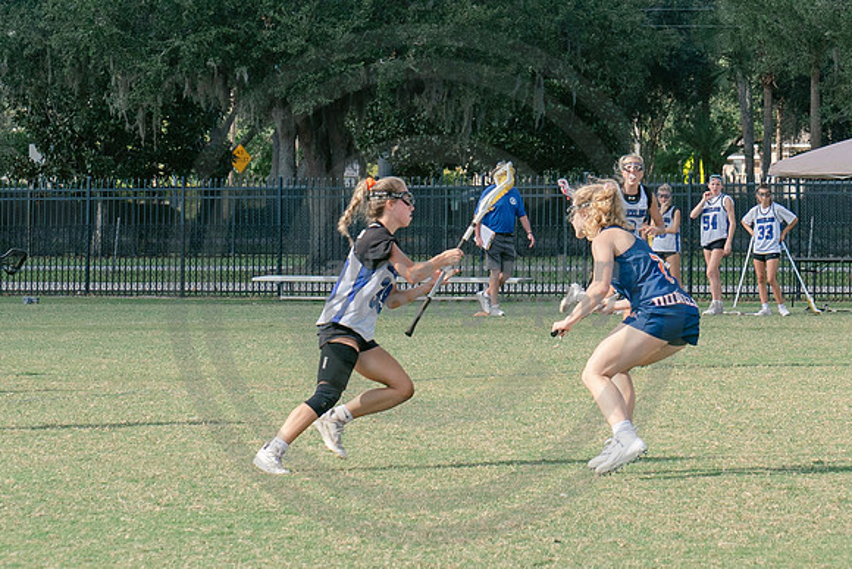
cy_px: 219
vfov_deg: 6.2
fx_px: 5253
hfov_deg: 9.3
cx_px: 604
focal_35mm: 222
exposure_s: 1/800
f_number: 5.6
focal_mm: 70
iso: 250
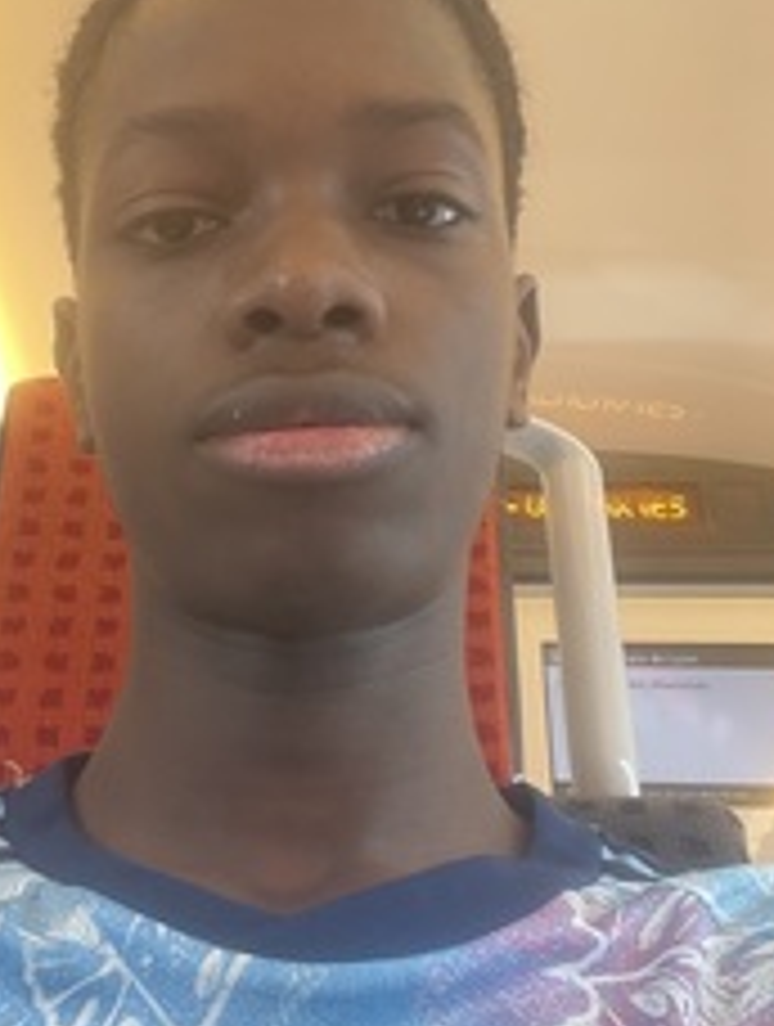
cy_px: 468
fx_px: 1366
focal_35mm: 46
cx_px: 281
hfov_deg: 31.5
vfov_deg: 41.1
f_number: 2.2
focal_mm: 2.71
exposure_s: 1/60
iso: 160
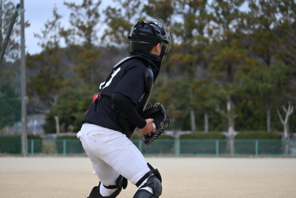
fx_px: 1973
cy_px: 99
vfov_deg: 5.7
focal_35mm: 240
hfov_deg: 8.6
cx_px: 148
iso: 400
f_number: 5.6
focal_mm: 160
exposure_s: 1/1000
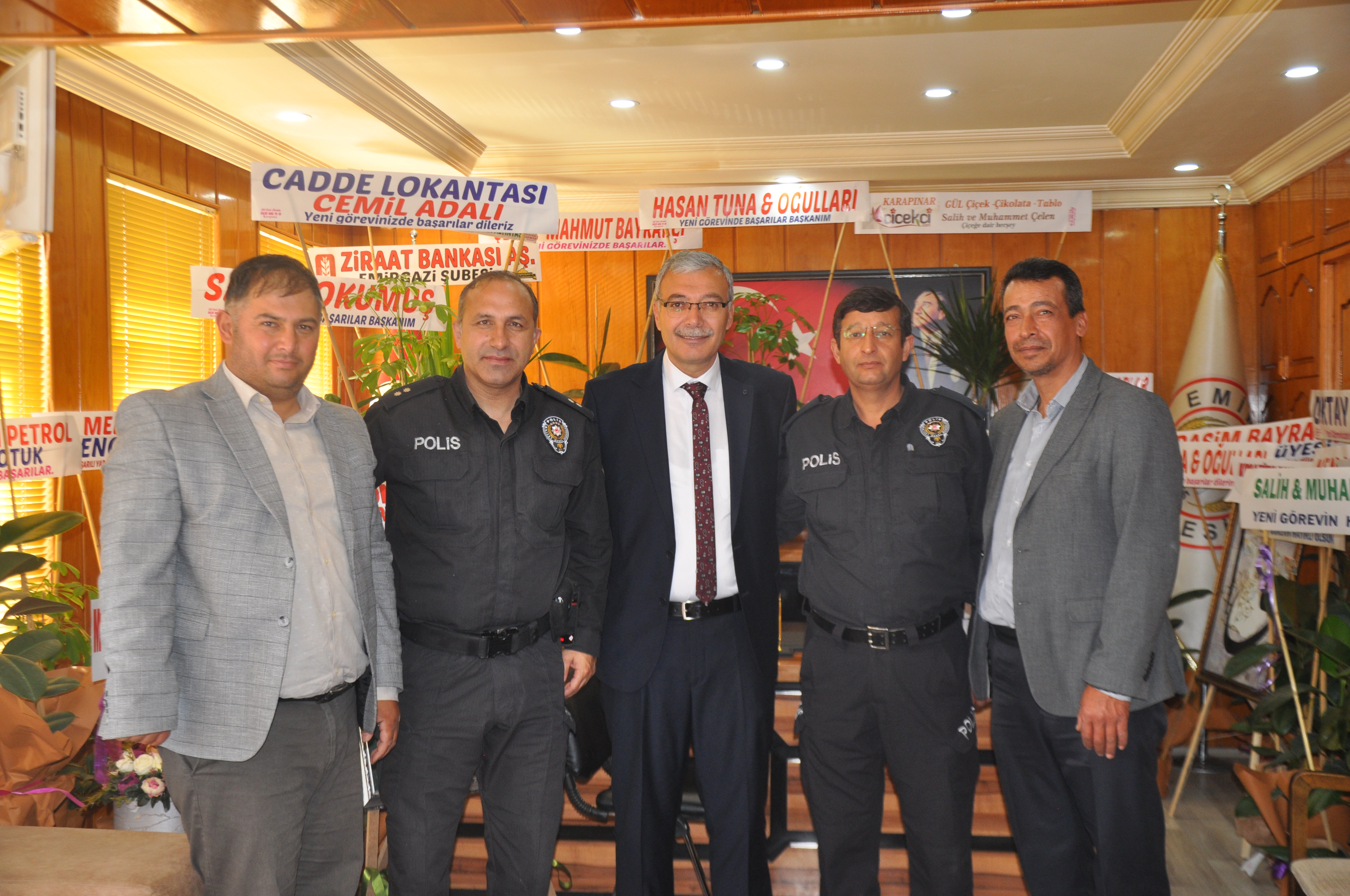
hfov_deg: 51.3
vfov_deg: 35.4
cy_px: 448
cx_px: 675
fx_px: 1405
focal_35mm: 38
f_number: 4
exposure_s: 1/60
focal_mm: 25
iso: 500
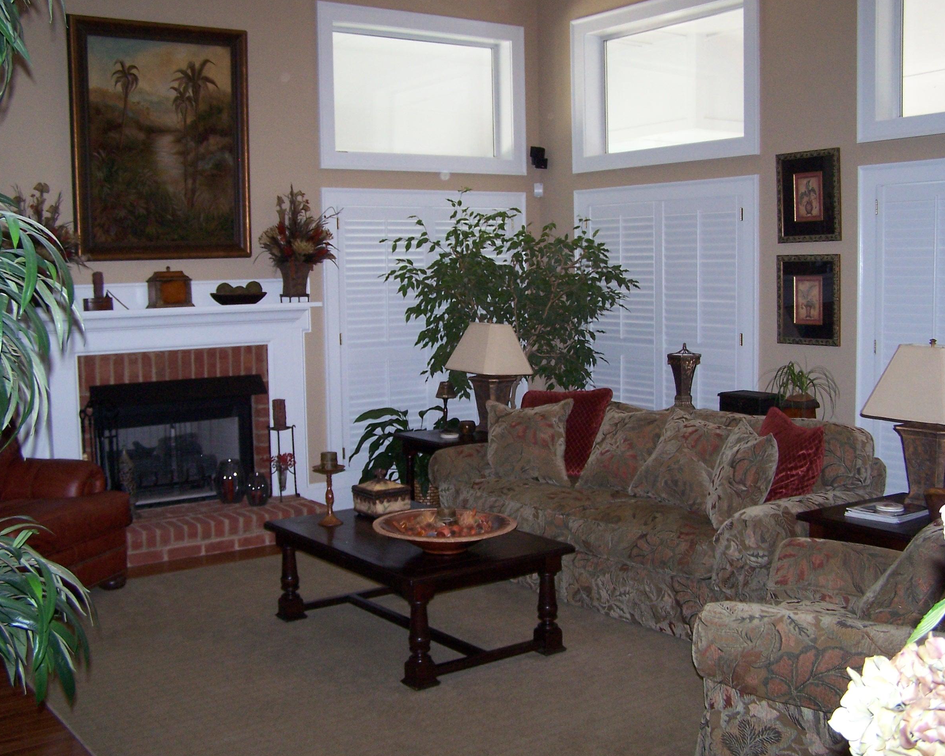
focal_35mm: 40
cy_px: 380
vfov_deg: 37.3
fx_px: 1119
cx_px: 501
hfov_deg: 45.8
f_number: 2.8
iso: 140
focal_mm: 6.3
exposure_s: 1/60
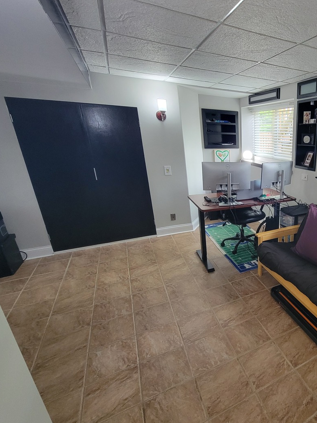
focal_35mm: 18
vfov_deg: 87.7
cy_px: 219
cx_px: 283
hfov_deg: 60.9
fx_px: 220
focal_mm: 2.2
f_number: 2.2
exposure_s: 1/48.1
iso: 320
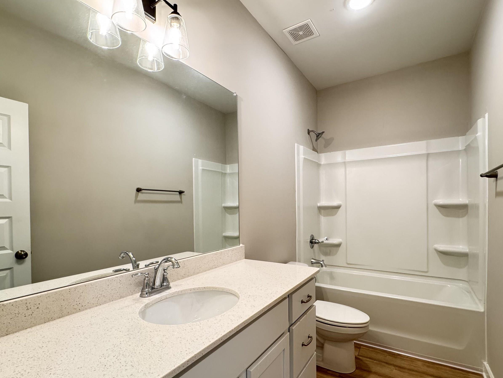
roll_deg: +0.6
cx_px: 246
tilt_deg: -0.8
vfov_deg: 71.4
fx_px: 262
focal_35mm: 18
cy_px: 209
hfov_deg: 87.7
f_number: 2.2
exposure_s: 1/60
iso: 250
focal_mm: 2.22
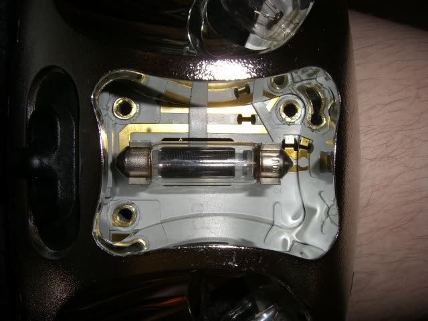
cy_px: 160
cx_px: 214
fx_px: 470
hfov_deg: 49.0
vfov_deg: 37.7
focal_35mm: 38
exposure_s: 1/60
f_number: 4.3
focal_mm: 6.2
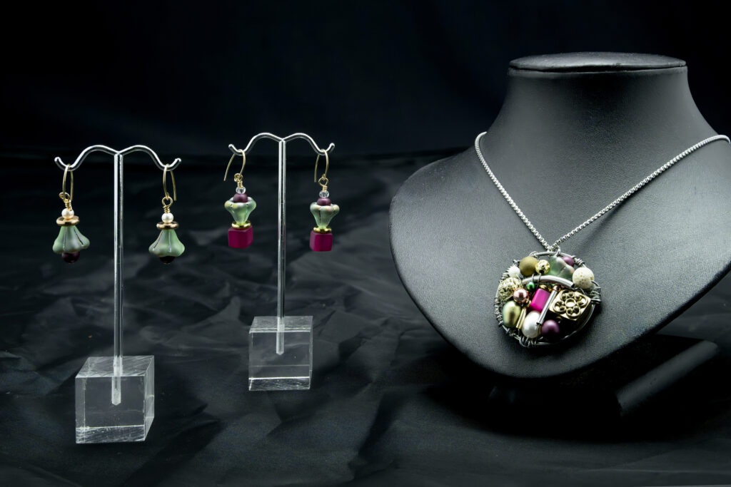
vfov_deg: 25.5
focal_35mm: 53
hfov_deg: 37.5
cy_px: 244
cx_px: 366
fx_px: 1076
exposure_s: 1/250
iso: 8000
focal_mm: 53
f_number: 9
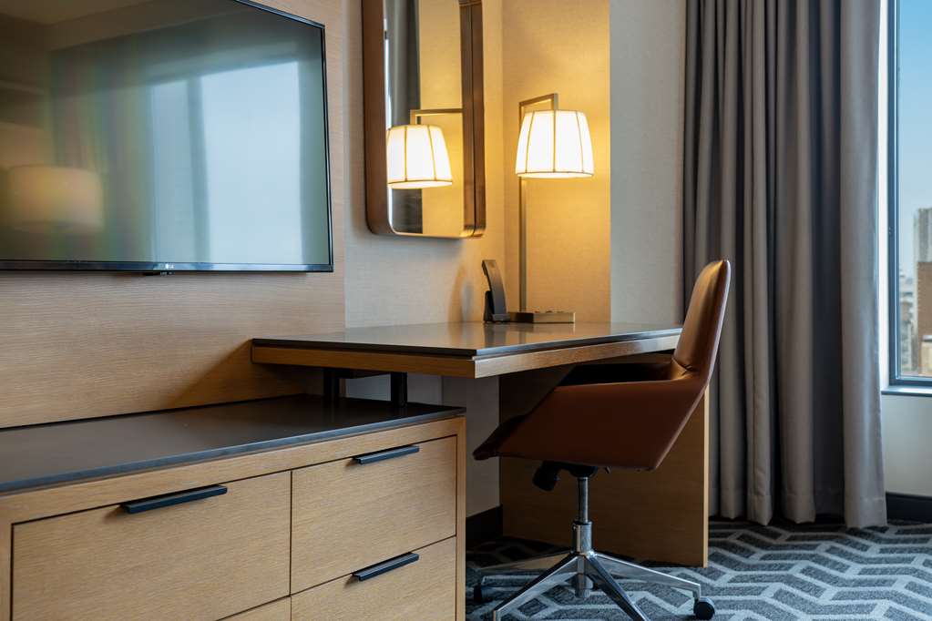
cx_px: 466
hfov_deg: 50.7
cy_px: 310
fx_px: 984
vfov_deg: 35.1
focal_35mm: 38
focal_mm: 38
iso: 1250
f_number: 5
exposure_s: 1/30
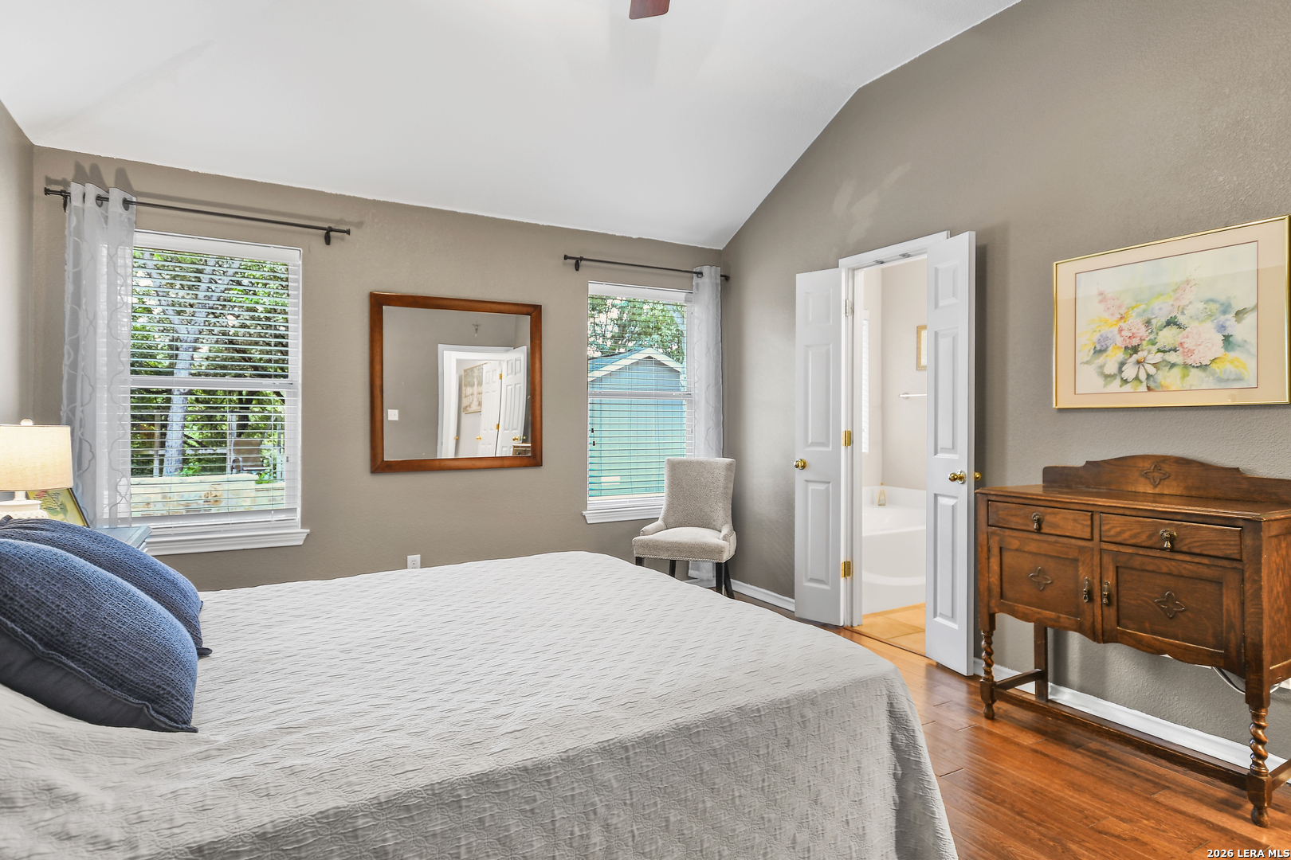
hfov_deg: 85.4
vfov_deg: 63.2
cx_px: 646
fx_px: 699
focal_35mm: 20
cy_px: 430
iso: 125
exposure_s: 1.3
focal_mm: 13
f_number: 5.6
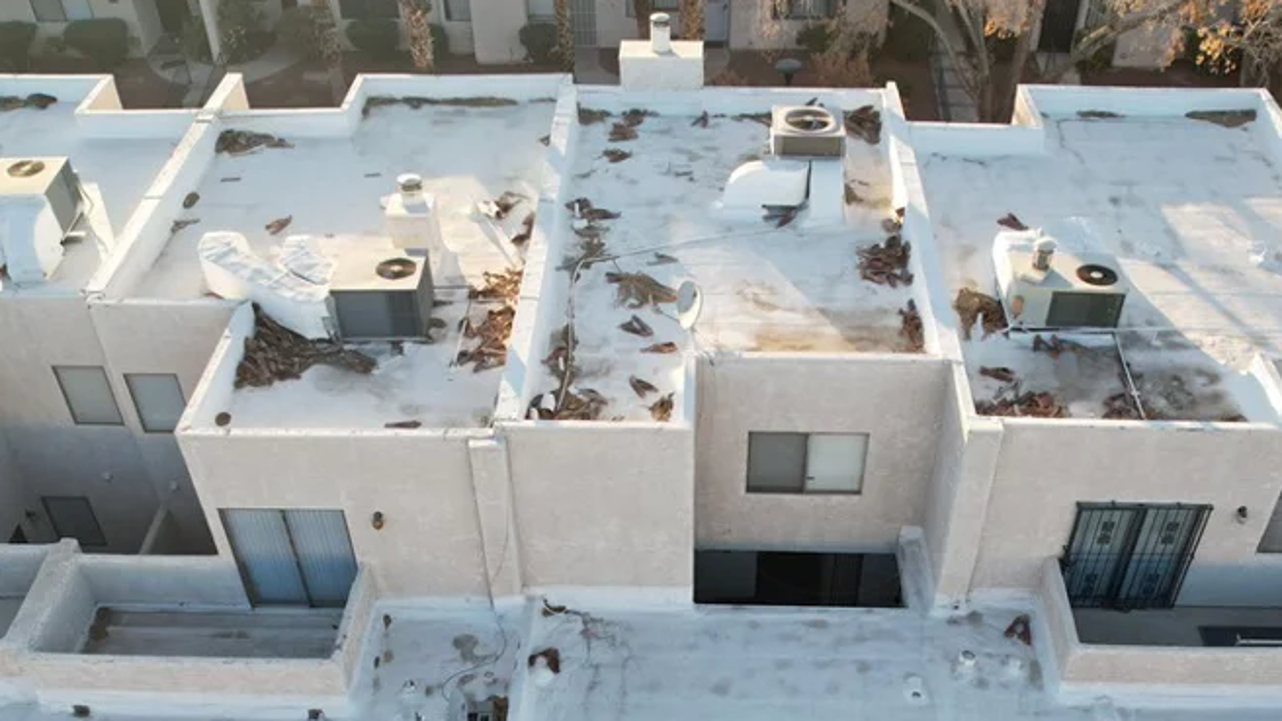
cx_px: 676
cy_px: 626
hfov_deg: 55.3
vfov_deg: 31.5
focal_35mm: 36
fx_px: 1224
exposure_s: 1/400
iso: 110
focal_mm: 8.38
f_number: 2.8
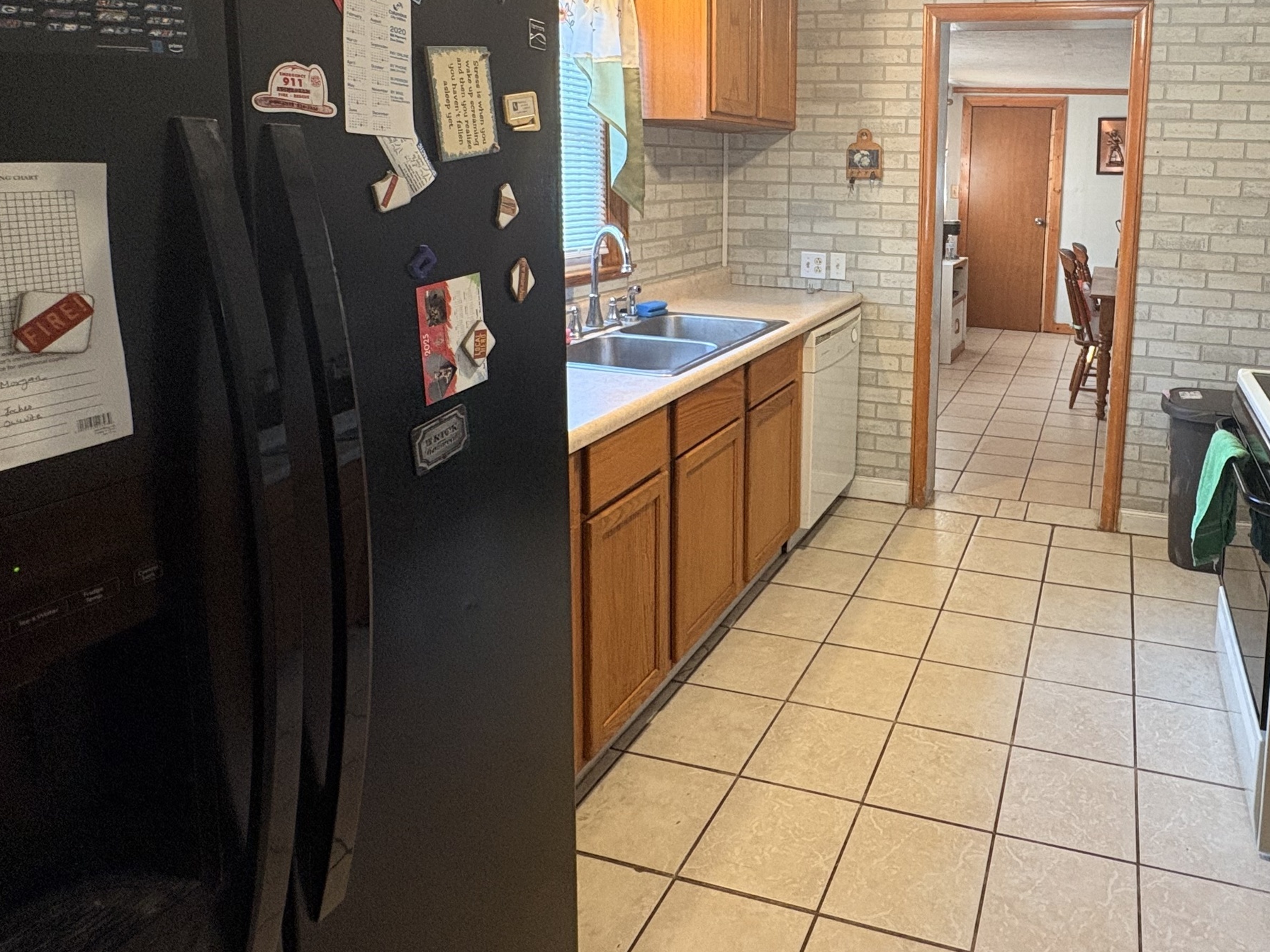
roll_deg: -2.2
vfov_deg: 54.8
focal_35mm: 24
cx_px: 899
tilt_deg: -6.4
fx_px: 881
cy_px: 271
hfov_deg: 68.5
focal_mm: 2.22
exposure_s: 1/60
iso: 320
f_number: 2.2
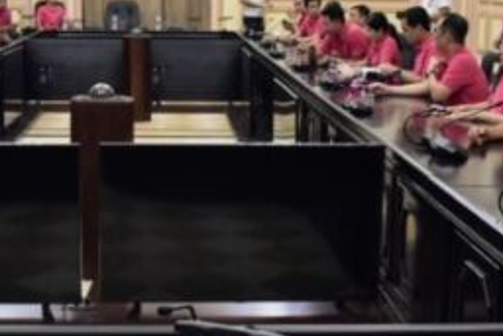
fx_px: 601
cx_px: 177
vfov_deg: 30.5
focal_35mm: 43
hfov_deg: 44.9
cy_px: 71
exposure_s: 1/40
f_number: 3.5
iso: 800
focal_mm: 18
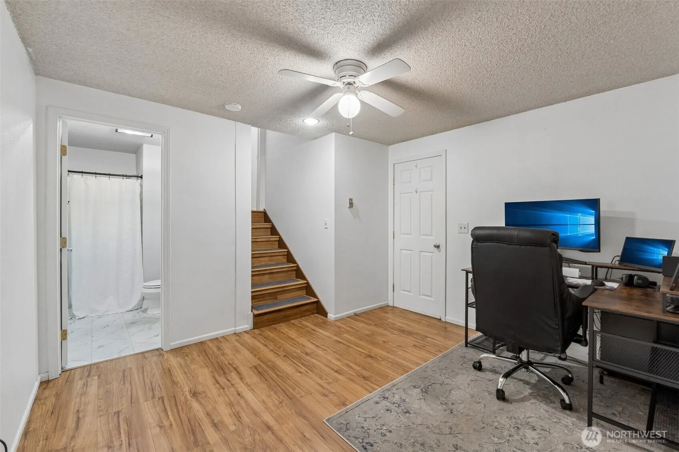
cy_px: 226
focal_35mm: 15
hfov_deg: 100.4
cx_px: 340
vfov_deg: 77.3
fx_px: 283
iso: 250
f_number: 9
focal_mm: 10
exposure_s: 1/1.25
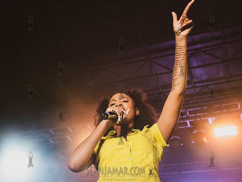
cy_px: 123
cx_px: 58
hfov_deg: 36.3
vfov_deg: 28.3
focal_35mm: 51
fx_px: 359
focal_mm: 35
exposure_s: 1/500
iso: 4000
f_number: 4.5
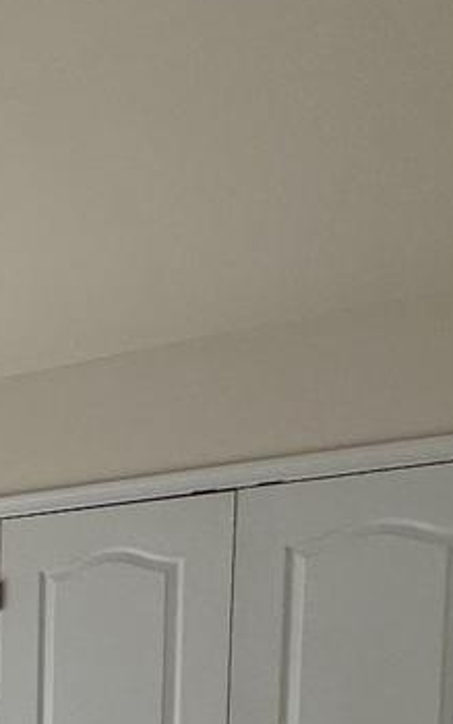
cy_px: 823
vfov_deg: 29.6
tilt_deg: -5.6
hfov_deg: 13.9
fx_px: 1204
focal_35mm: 61
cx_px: -674
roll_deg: +1.8
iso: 50
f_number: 2.2
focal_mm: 2.22
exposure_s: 1/120
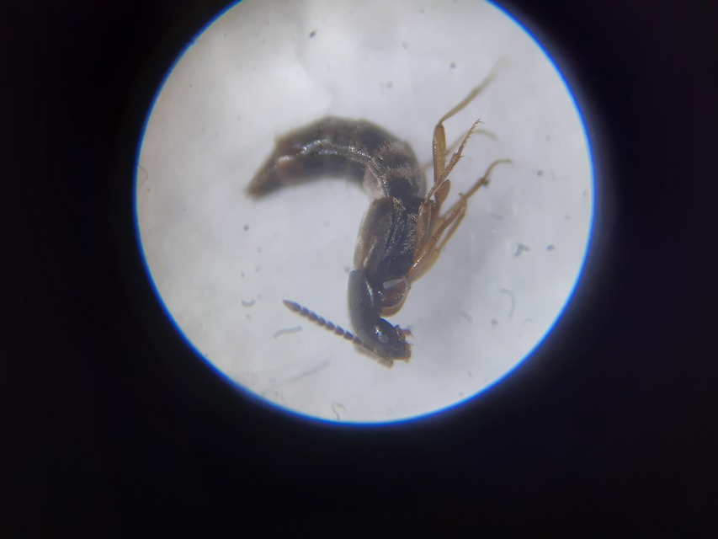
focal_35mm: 27
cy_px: 270
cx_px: 359
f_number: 1.9
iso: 80
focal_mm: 3.6
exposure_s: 1/50
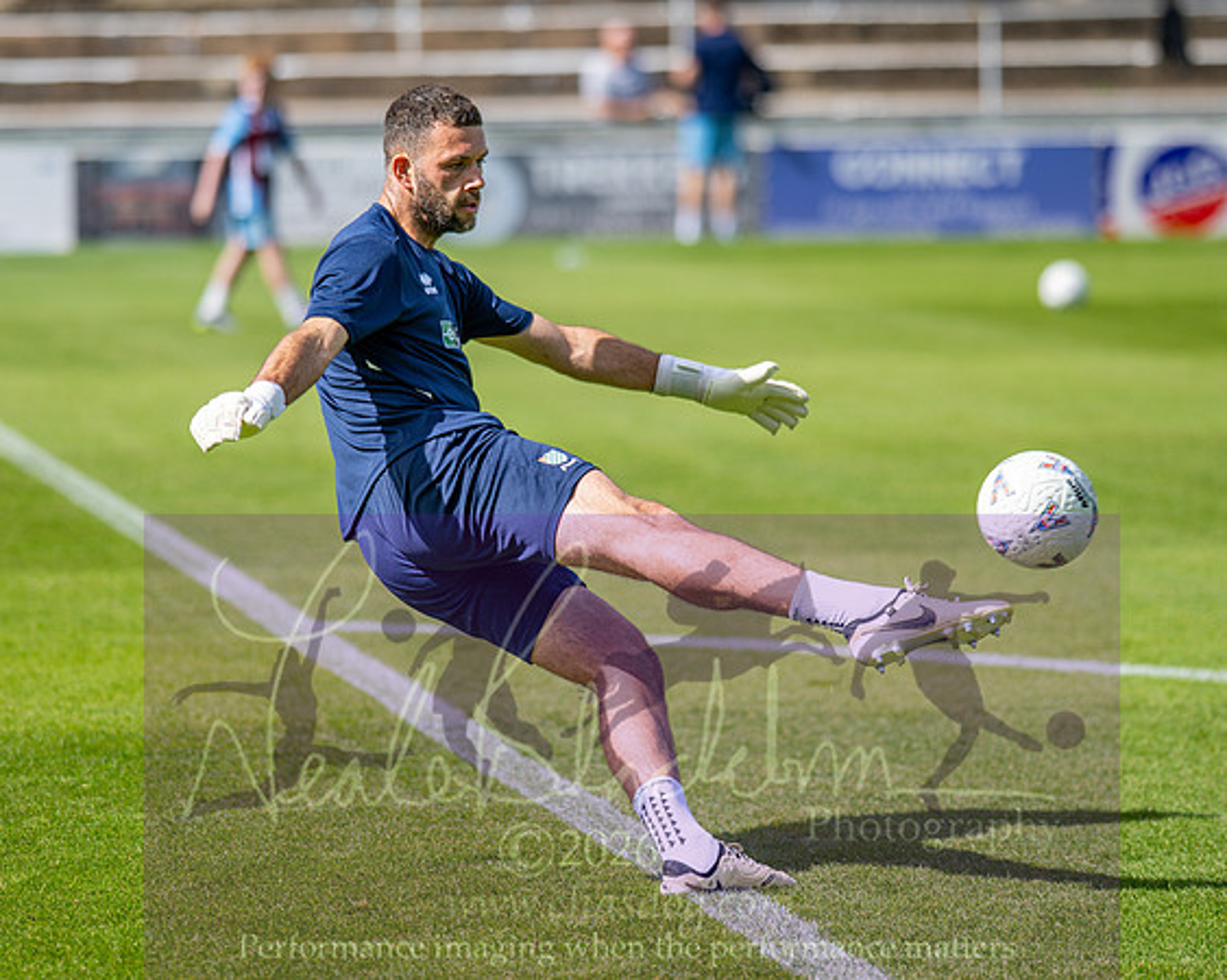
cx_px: 481
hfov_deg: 9.7
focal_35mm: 199
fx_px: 7215
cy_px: 355
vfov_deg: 7.8
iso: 80
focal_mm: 135
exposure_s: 1/3200
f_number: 1.8
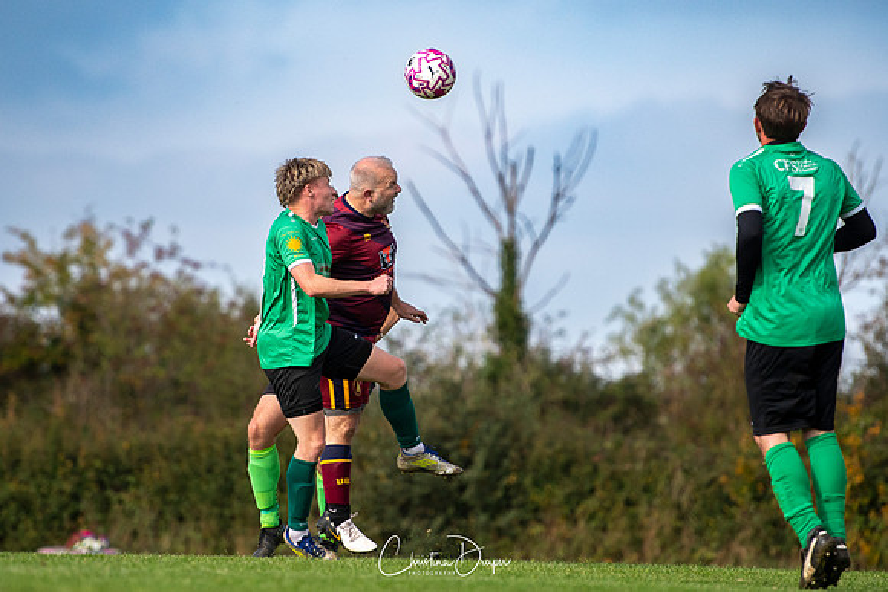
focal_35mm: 338
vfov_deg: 4.1
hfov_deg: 6.1
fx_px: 8350
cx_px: 392
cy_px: 270
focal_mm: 195
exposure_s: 1/8000
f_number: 2.8
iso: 250
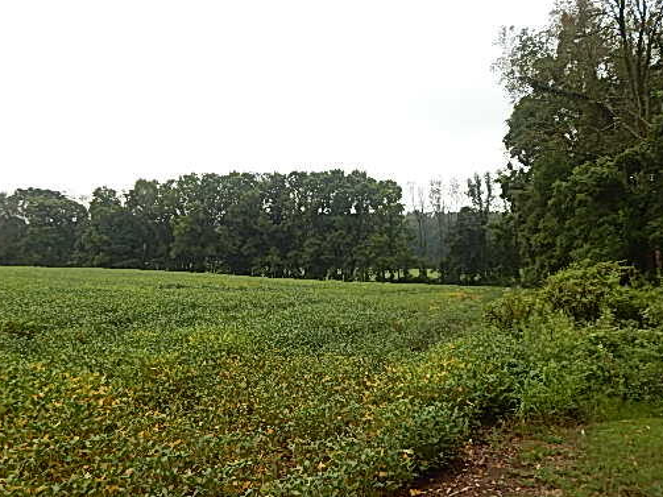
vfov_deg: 49.5
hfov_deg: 63.4
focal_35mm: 28
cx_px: 344
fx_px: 536
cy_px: 289
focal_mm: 4
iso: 125
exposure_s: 1/250
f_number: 3
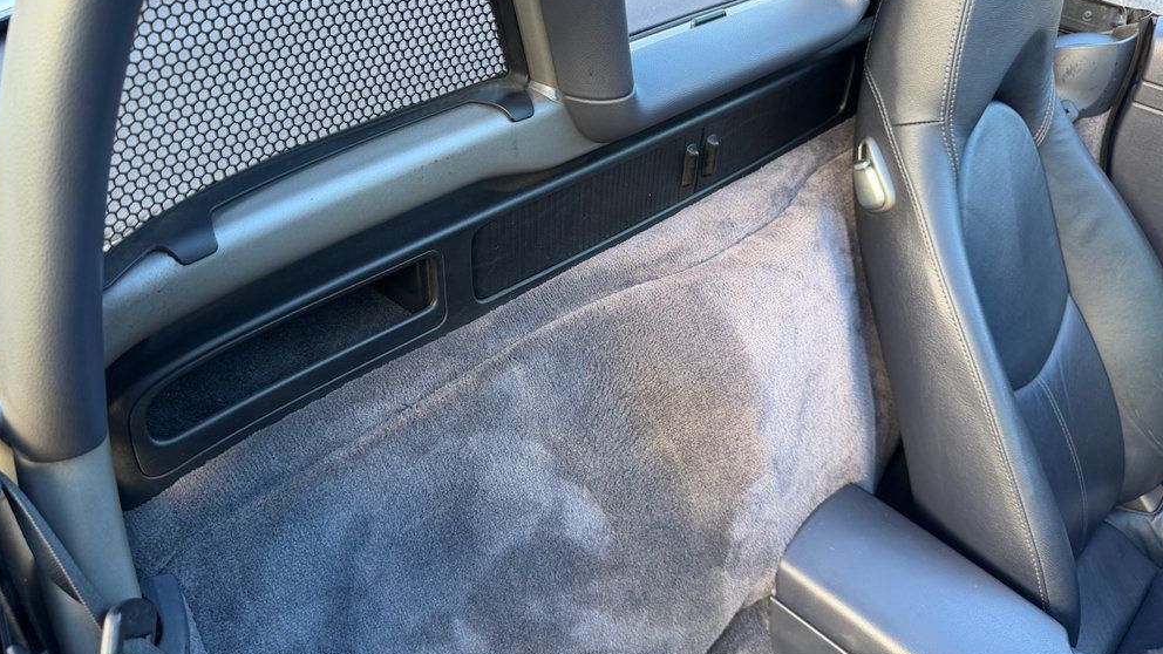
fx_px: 833
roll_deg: -2.8
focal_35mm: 27
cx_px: 572
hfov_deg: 69.9
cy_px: 286
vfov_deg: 42.8
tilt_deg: -34.2
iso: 125
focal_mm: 6.76
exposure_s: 1/121
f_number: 1.78
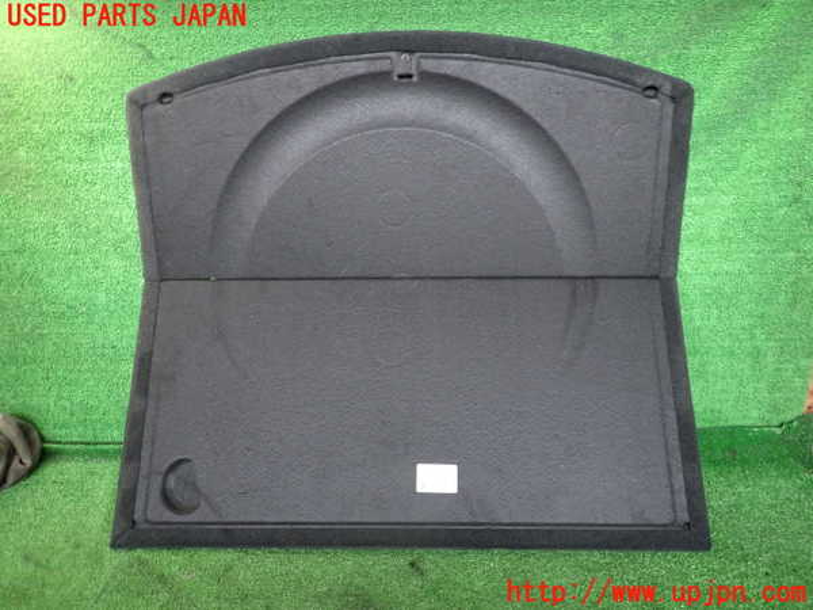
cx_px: 406
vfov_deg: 54.9
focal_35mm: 25
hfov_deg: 69.4
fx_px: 587
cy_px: 305
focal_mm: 4.5
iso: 200
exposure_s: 1/30
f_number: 2
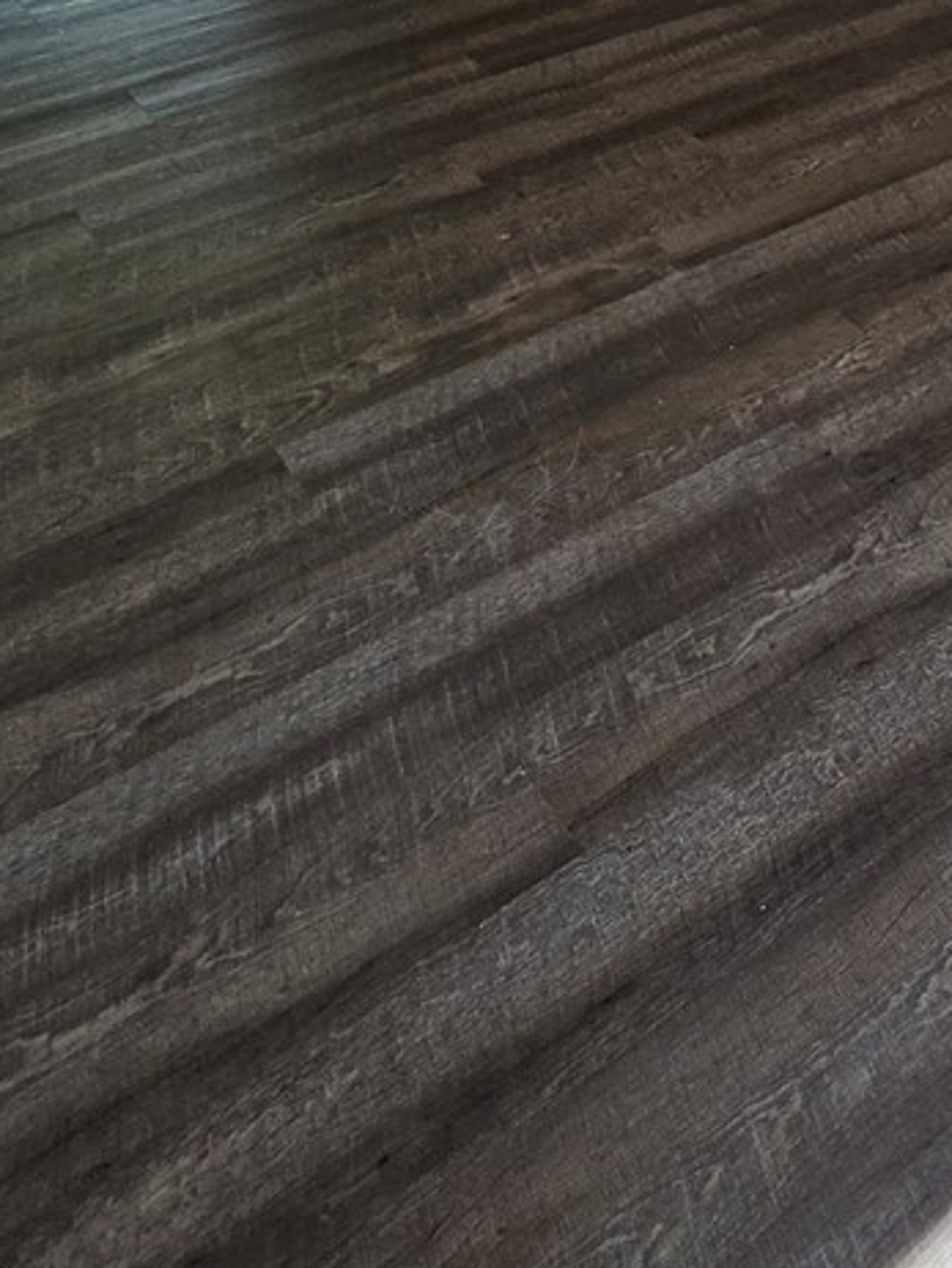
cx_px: 889
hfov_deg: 30.5
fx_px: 1649
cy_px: -343
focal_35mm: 45
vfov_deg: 32.6
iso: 32
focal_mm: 2.2
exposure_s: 1/270
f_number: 1.9
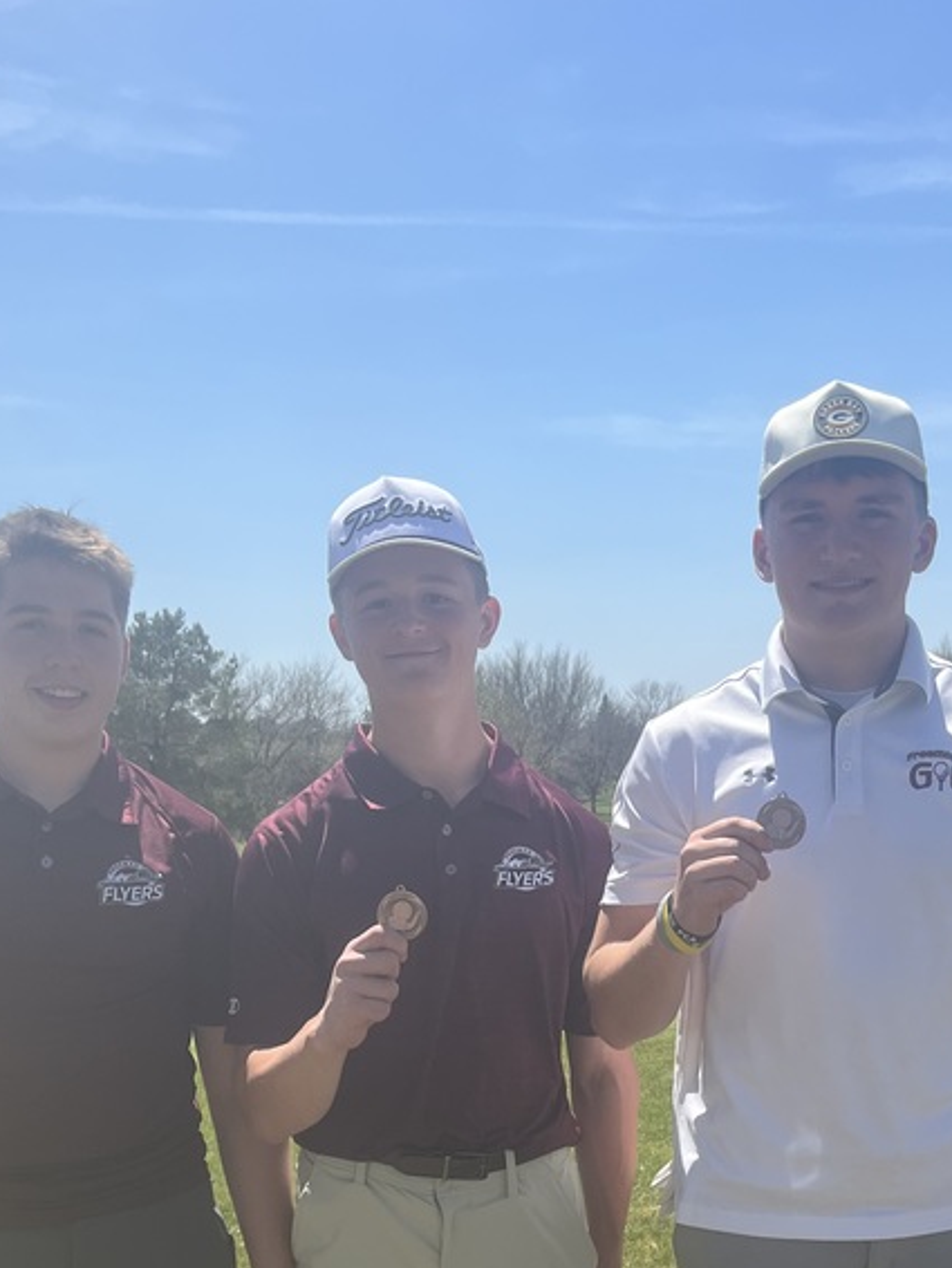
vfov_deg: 37.7
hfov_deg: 30.7
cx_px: 618
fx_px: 1722
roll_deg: +1.7
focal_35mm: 47
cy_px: 1145
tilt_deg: -13.5
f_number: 1.6
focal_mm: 5.1
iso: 50
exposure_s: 1/3623
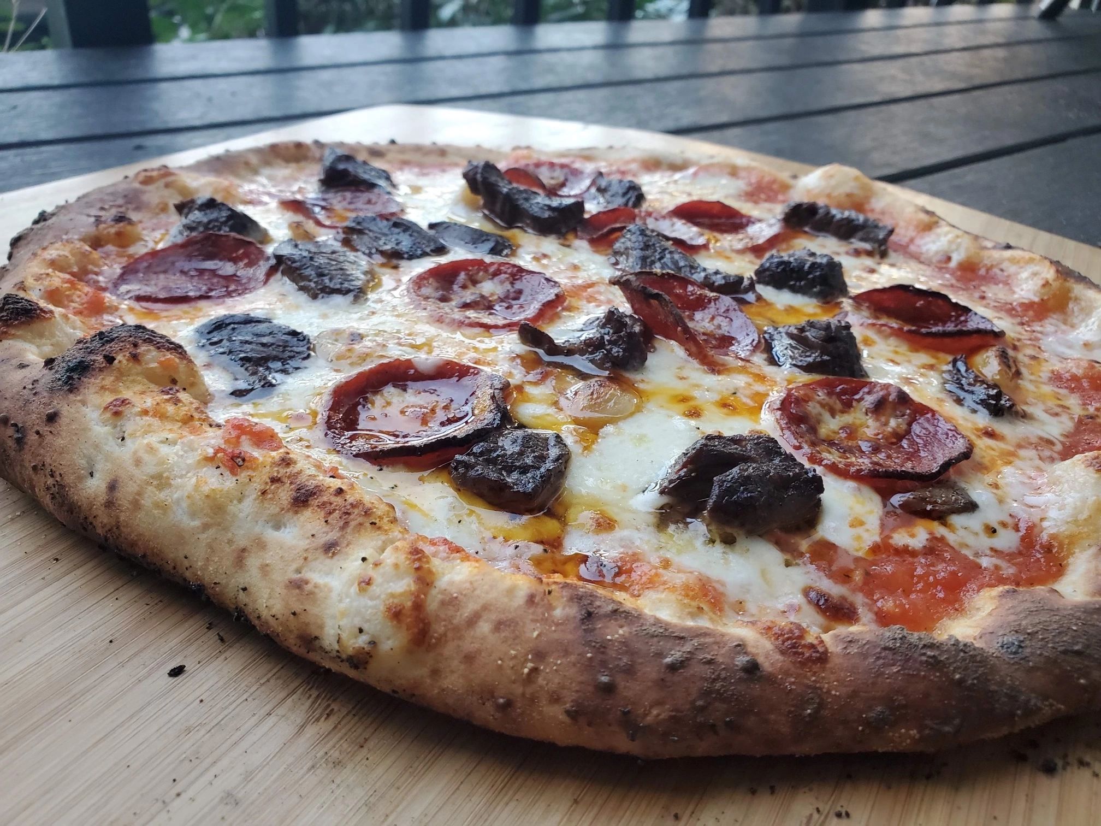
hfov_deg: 67.3
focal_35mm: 26
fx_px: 827
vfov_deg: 53.1
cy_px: 413
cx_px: 550
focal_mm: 4.3
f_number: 2.4
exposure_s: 1/120
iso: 200
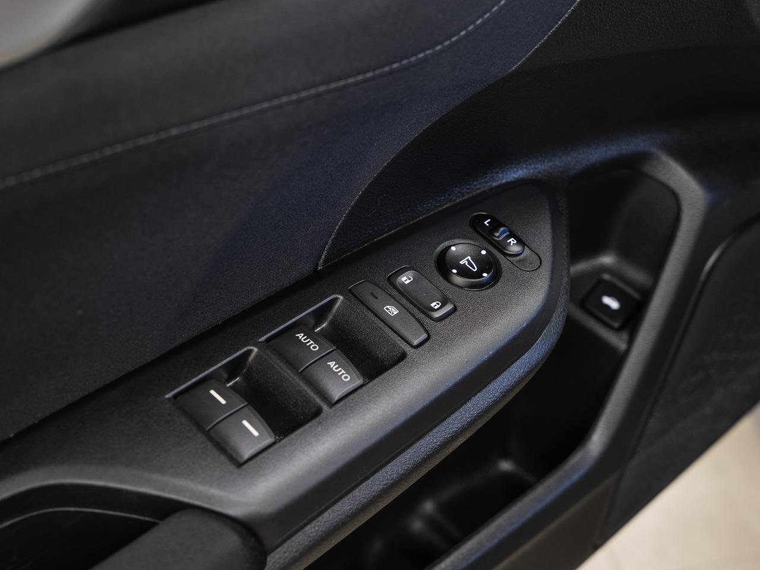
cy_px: 291
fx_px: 1625
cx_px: 434
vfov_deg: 19.9
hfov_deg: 26.3
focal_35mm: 74
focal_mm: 62.7
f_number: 5.6
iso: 100
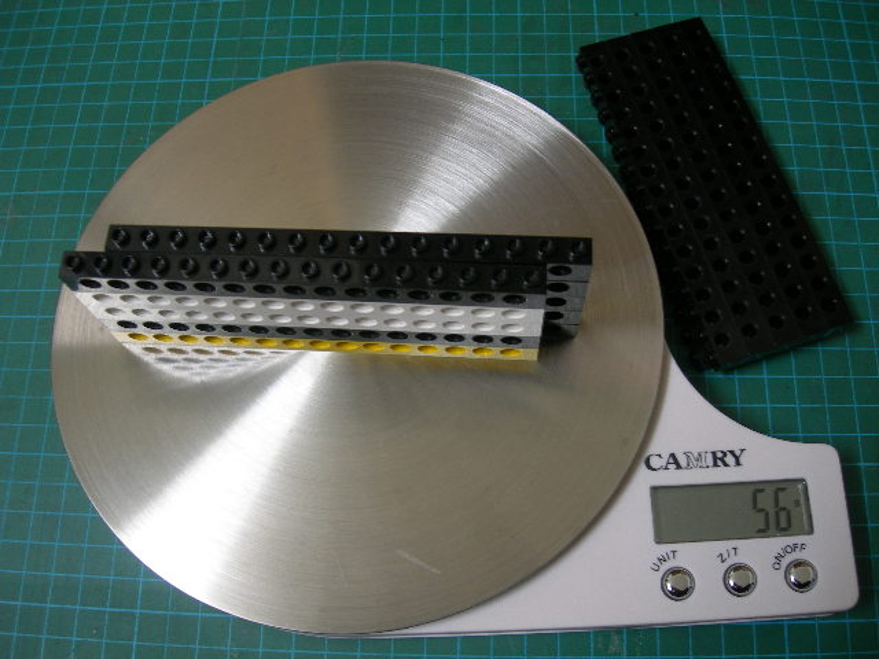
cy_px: 330
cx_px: 440
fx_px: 965
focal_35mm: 38
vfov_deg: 37.7
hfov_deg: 49.0
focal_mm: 7.8
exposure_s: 1/7.1
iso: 50
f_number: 2.8
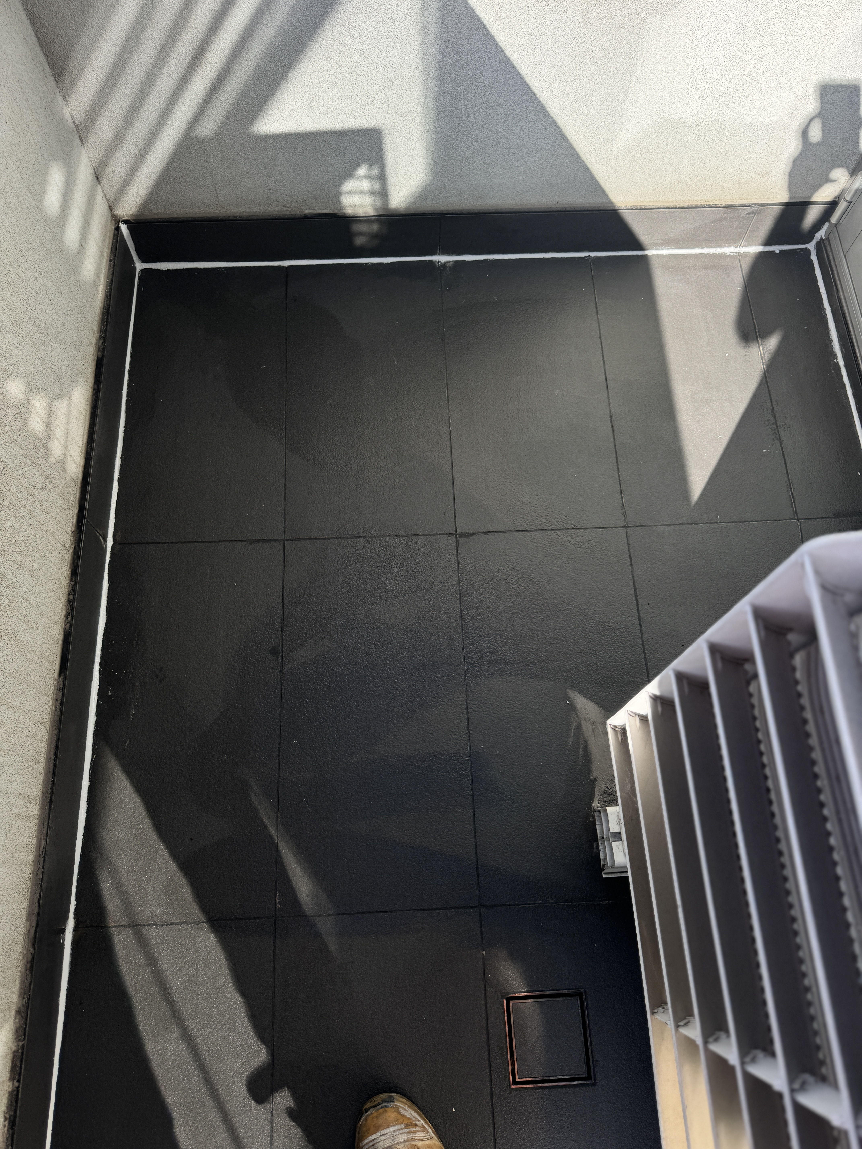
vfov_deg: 71.6
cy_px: 574
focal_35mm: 24
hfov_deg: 56.8
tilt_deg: -70.5
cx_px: 431
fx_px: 797
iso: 80
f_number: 1.78
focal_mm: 6.76
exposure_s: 1/1076
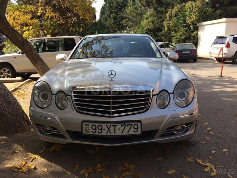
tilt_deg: -12.8
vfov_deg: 48.2
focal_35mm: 29
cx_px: 118
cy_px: 89
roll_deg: +0.1
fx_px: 199
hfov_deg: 61.7
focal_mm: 4.15
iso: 32
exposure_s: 1/838
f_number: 2.2
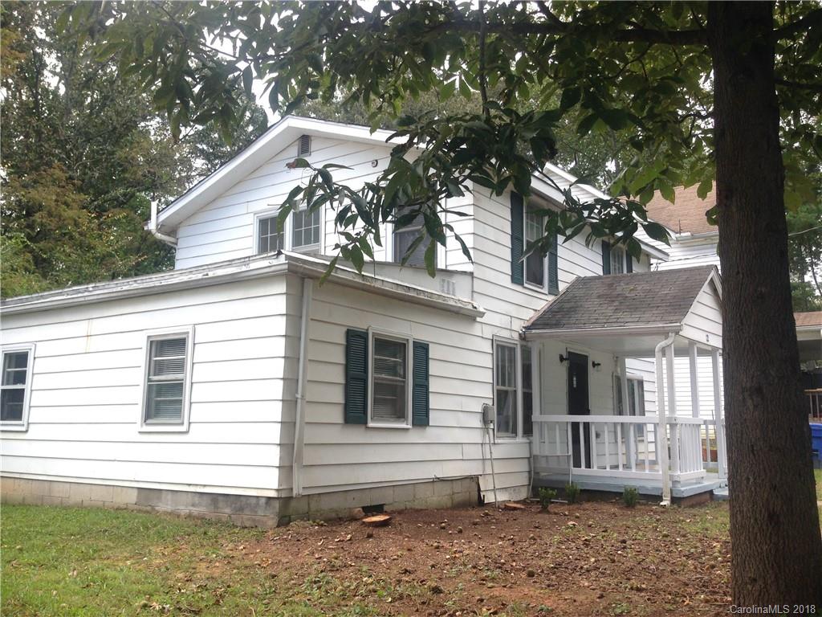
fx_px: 784
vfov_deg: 42.9
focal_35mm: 33
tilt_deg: +9.2
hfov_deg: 55.4
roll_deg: +2.3
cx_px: 411
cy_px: 308
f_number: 2.4
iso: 50
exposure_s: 1/229
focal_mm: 4.12
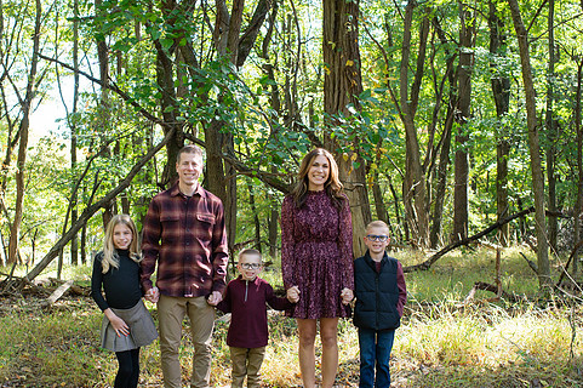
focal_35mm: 55
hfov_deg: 36.1
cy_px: 231
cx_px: 223
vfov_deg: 24.5
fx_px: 890
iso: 1000
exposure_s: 1/320
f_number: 4.5
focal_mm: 35
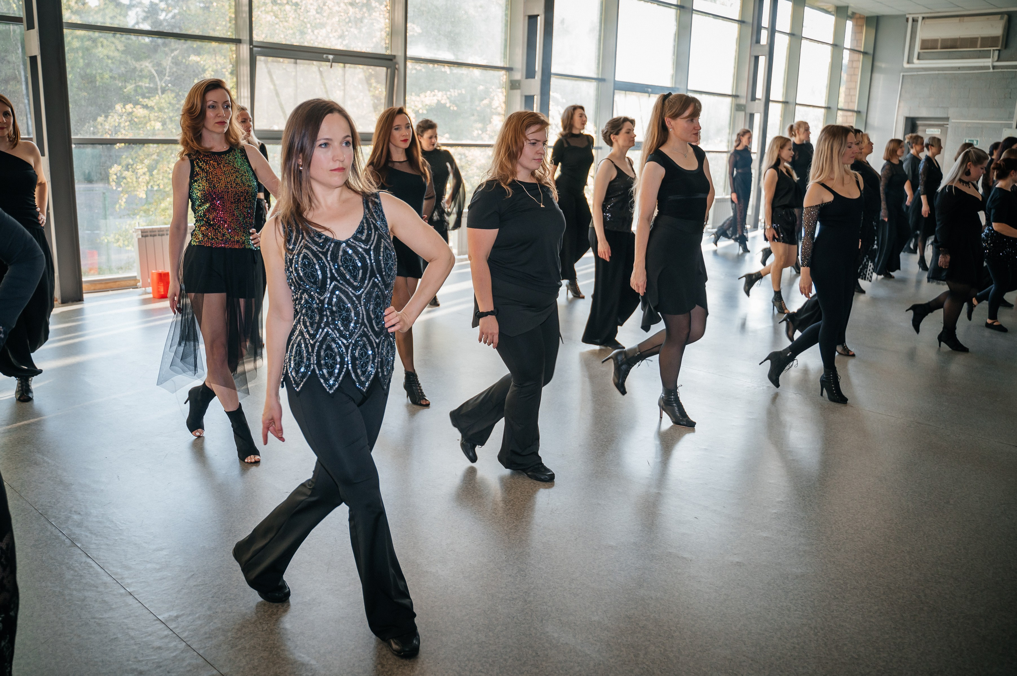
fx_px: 872
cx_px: 491
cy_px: 333
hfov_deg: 60.5
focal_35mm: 31
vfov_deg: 42.4
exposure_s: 1/200
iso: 400
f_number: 2.8
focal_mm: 29.5
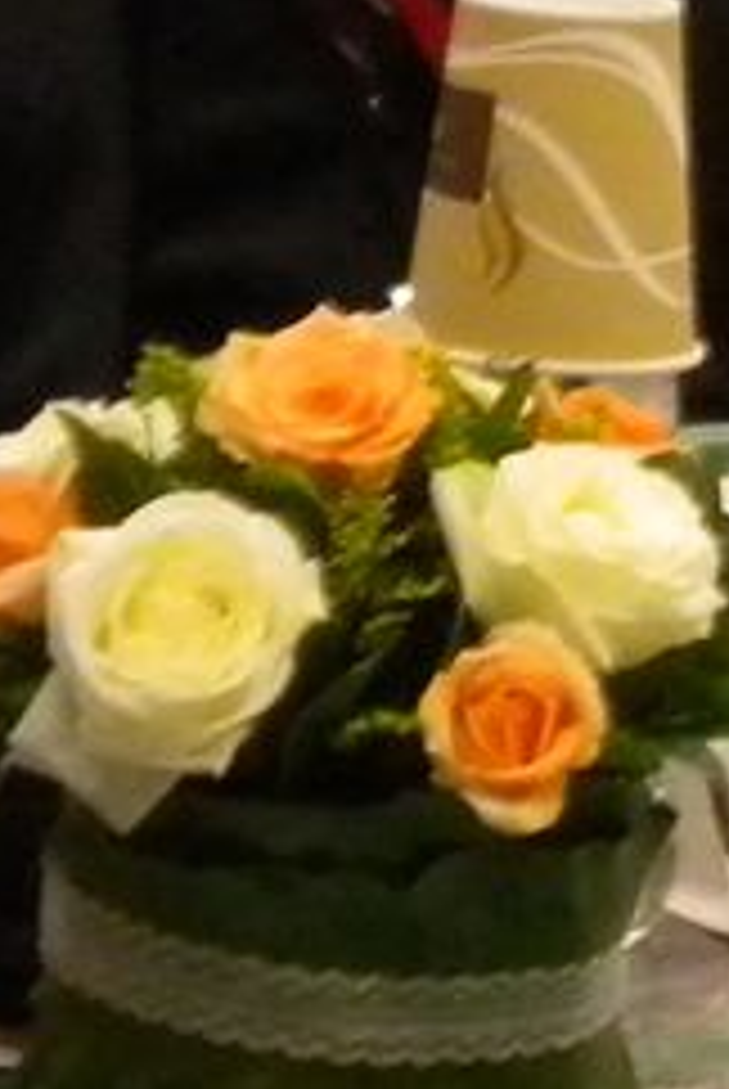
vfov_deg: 4.4
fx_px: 14144
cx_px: 994
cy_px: 351
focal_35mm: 467
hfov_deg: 2.9
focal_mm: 12.3
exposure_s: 1/57.7
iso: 400
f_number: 4.6
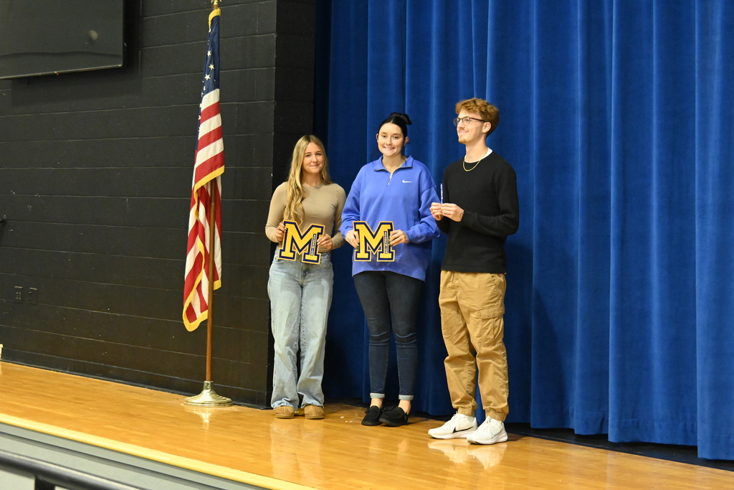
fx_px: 1682
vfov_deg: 16.6
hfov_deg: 24.6
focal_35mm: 82
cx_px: 367
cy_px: 245
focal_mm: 55
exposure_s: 1/100
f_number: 5.6
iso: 5600
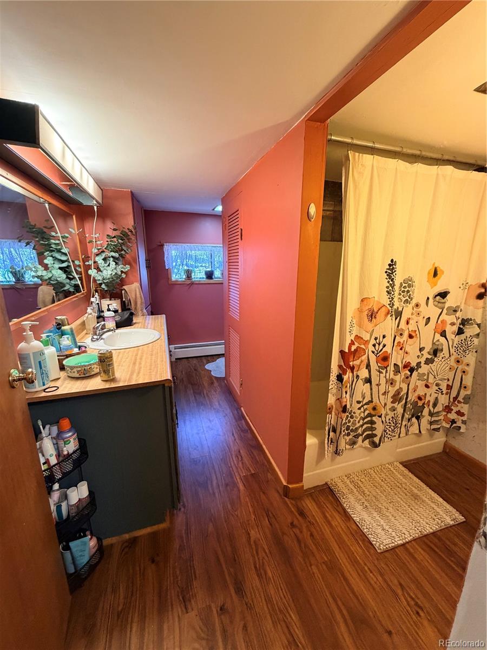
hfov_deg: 85.7
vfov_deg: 102.1
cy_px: 325
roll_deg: +1.1
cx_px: 244
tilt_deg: -13.5
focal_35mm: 14
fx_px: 263
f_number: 2.2
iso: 400
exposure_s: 1/60
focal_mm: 2.22
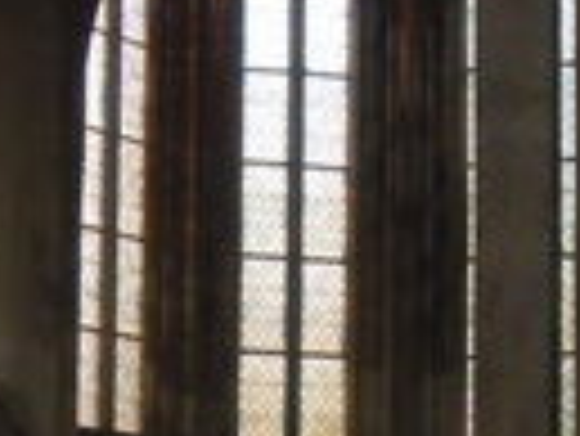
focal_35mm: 146
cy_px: 580
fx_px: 2449
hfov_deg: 13.5
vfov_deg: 10.0
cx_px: 180
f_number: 3.4
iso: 400
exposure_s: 1/60
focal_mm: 7.91
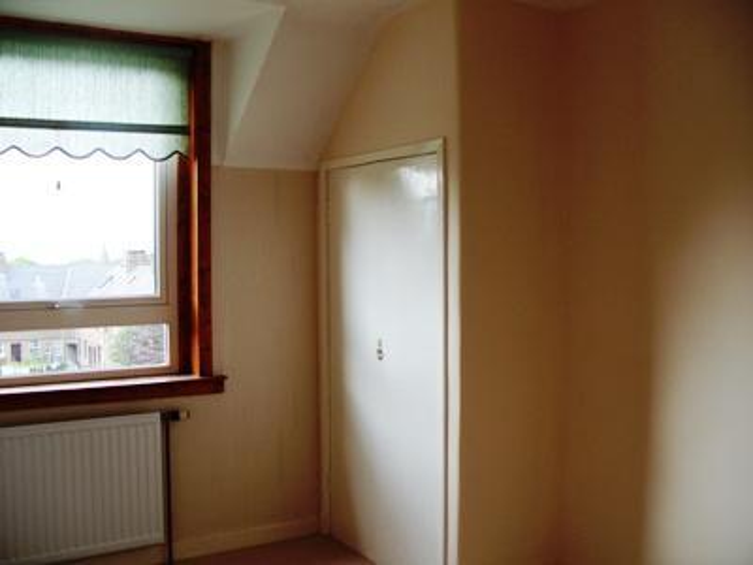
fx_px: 761
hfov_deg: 52.6
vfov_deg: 40.7
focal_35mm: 35
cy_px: 282
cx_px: 376
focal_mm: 7.8
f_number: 2.8
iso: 80
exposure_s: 1/90
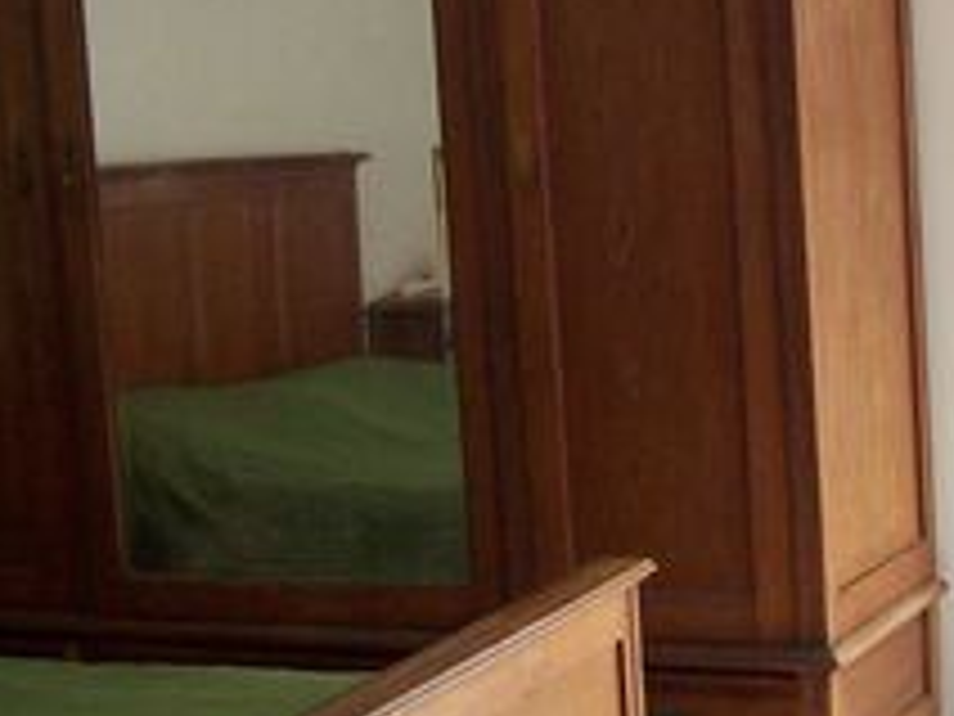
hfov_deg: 22.9
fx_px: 2343
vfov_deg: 17.4
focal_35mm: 85
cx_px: 684
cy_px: 385
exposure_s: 1/120
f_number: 2.7
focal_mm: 6
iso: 200
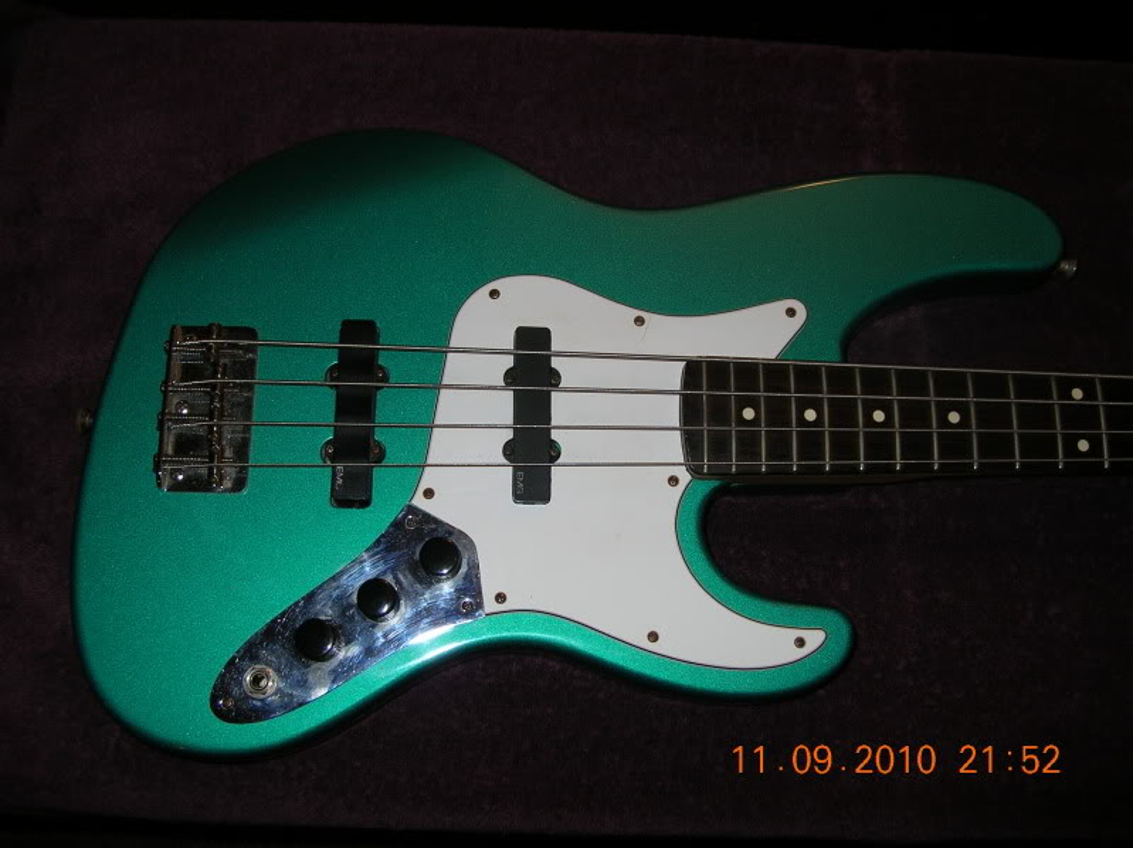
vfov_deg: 39.6
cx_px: 566
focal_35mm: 36
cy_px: 424
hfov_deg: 51.4
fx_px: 1177
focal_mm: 6
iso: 50
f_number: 2.7
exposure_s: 1/60.1
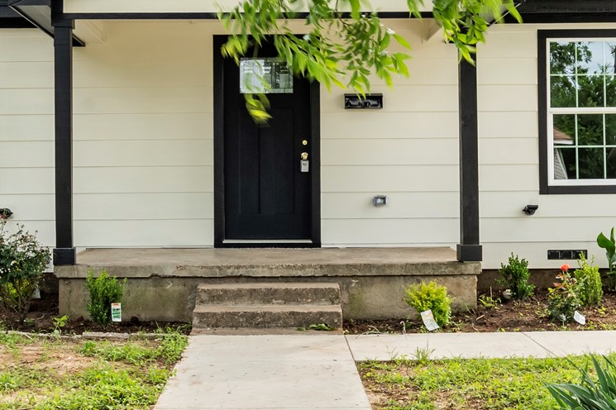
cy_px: 159
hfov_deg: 28.8
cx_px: 261
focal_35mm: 70
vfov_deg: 19.4
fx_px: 1197
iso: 100
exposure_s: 1/40
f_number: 11
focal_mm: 24
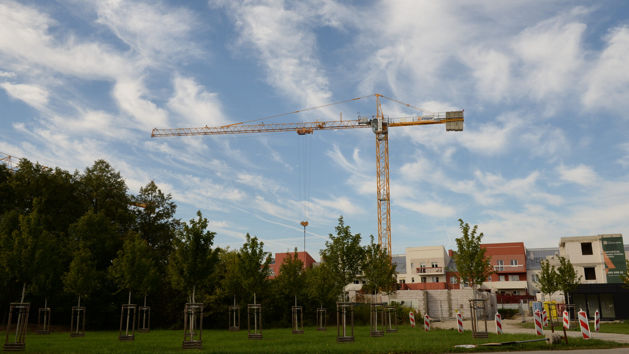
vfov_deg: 36.7
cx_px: 303
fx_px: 534
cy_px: 167
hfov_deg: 61.0
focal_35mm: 32
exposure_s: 1/250
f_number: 9
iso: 100
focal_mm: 29
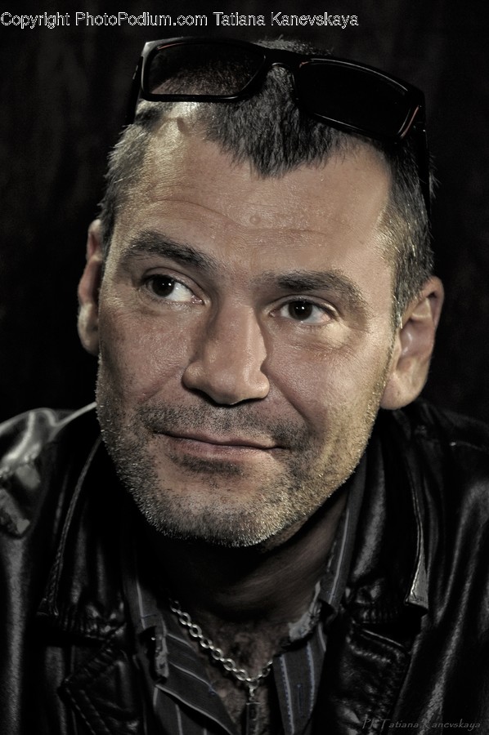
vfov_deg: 13.1
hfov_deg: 8.7
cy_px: 368
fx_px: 3216
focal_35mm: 158
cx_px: 244
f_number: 5.6
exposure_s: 1/30
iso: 640
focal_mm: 105
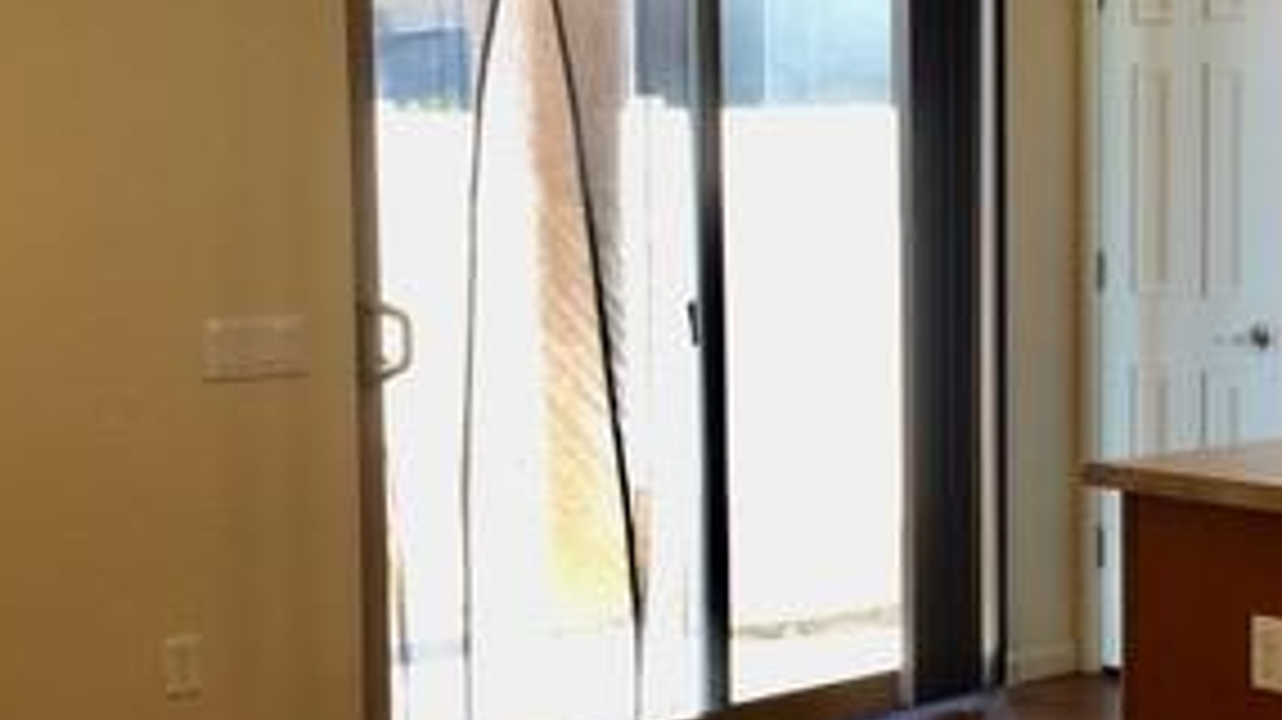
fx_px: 2412
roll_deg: -0.1
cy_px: 351
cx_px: 1174
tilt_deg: -4.7
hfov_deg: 28.5
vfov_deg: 17.0
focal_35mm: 71
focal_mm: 4.15
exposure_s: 1/100
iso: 40
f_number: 2.2
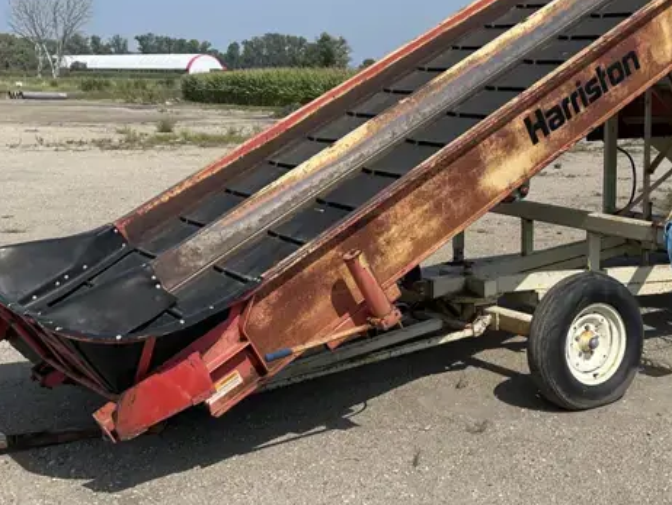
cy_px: 202
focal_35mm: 54
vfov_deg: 27.0
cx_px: 564
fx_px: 1049
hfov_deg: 34.1
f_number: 1.6
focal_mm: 5.1
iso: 32
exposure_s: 1/4348
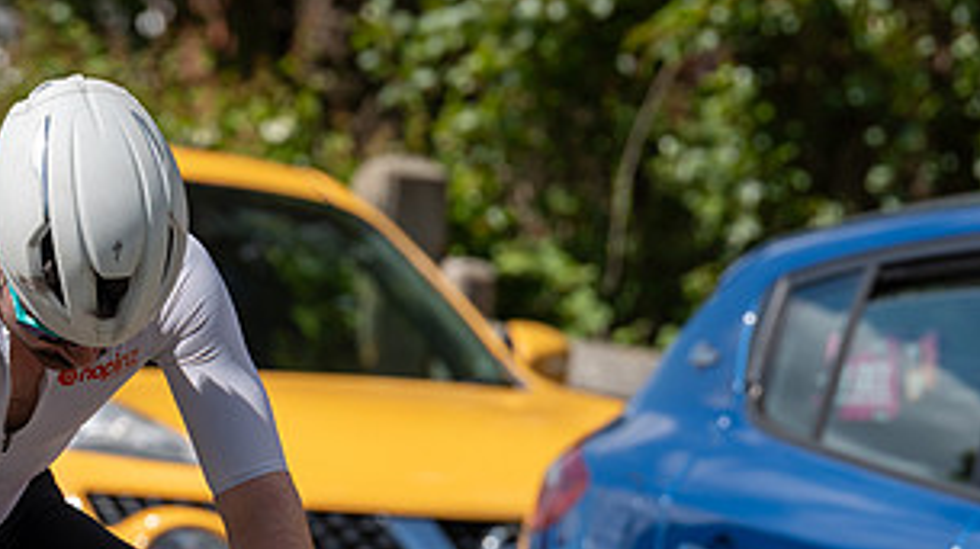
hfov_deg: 5.5
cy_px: 400
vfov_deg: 3.1
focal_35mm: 393
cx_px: 51
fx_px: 10204
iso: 200
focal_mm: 197
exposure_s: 1/1000
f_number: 5.6
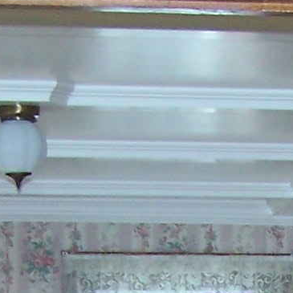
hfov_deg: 7.3
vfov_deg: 7.1
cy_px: 635
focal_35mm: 237
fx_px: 2270
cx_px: 310
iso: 140
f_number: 2.8
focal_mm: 6.3
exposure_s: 1/45
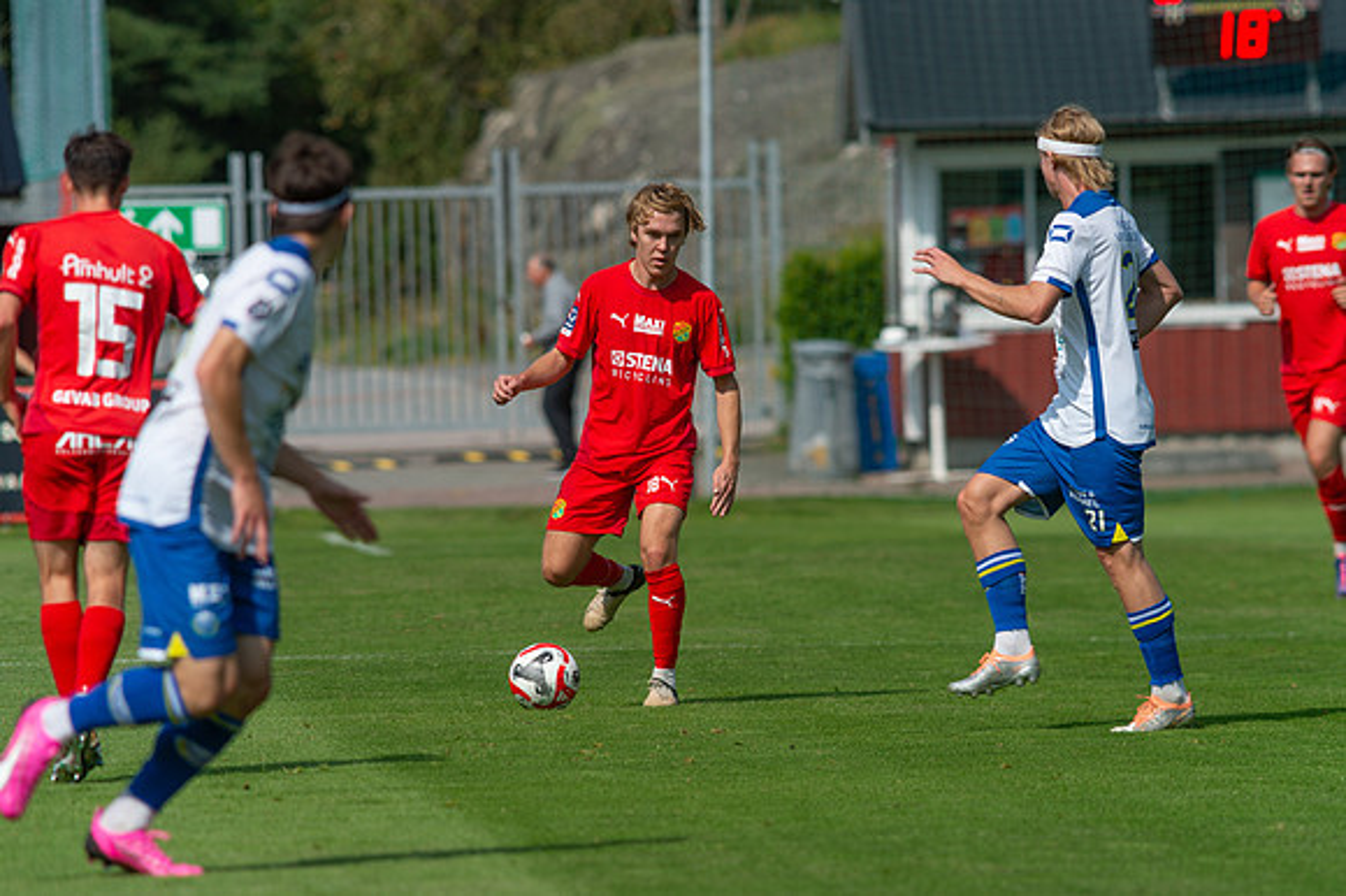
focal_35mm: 423
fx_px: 15801
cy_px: 448
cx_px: 673
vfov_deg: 3.2
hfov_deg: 4.9
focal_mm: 420
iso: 140
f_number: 5
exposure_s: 1/1000
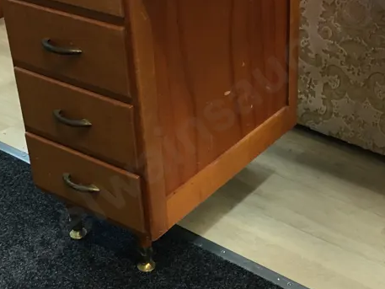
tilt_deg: -27.6
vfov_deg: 22.6
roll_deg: +2.6
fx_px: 723
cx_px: 210
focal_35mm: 65
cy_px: 121
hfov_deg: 29.8
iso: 80
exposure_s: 1/17
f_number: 2.2
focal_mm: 4.15
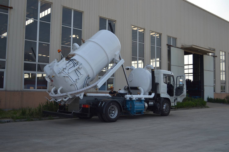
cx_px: 114
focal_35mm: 36
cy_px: 76
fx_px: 229
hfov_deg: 53.1
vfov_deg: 36.9
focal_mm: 24
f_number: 4
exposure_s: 1/640
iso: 100
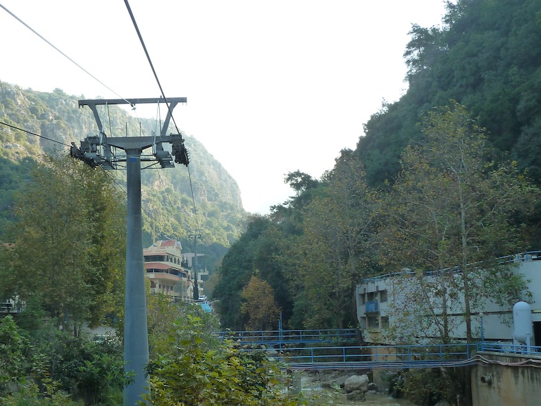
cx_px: 215
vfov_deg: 30.2
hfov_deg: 39.5
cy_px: 250
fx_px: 750
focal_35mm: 48
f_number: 4
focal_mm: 6.1
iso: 125
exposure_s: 1/125
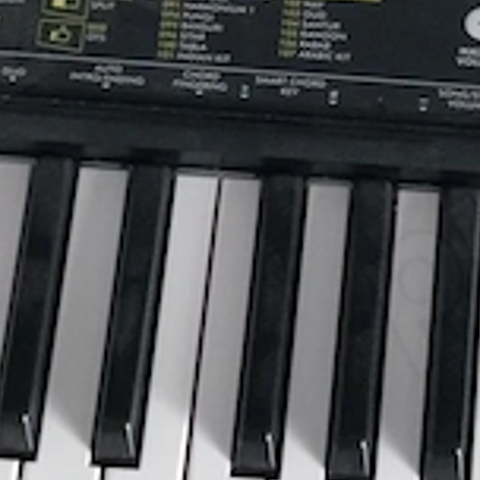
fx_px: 2275
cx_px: 328
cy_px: 136
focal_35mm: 145
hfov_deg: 12.0
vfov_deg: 12.0
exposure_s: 1/16.7
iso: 1700
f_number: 1.8
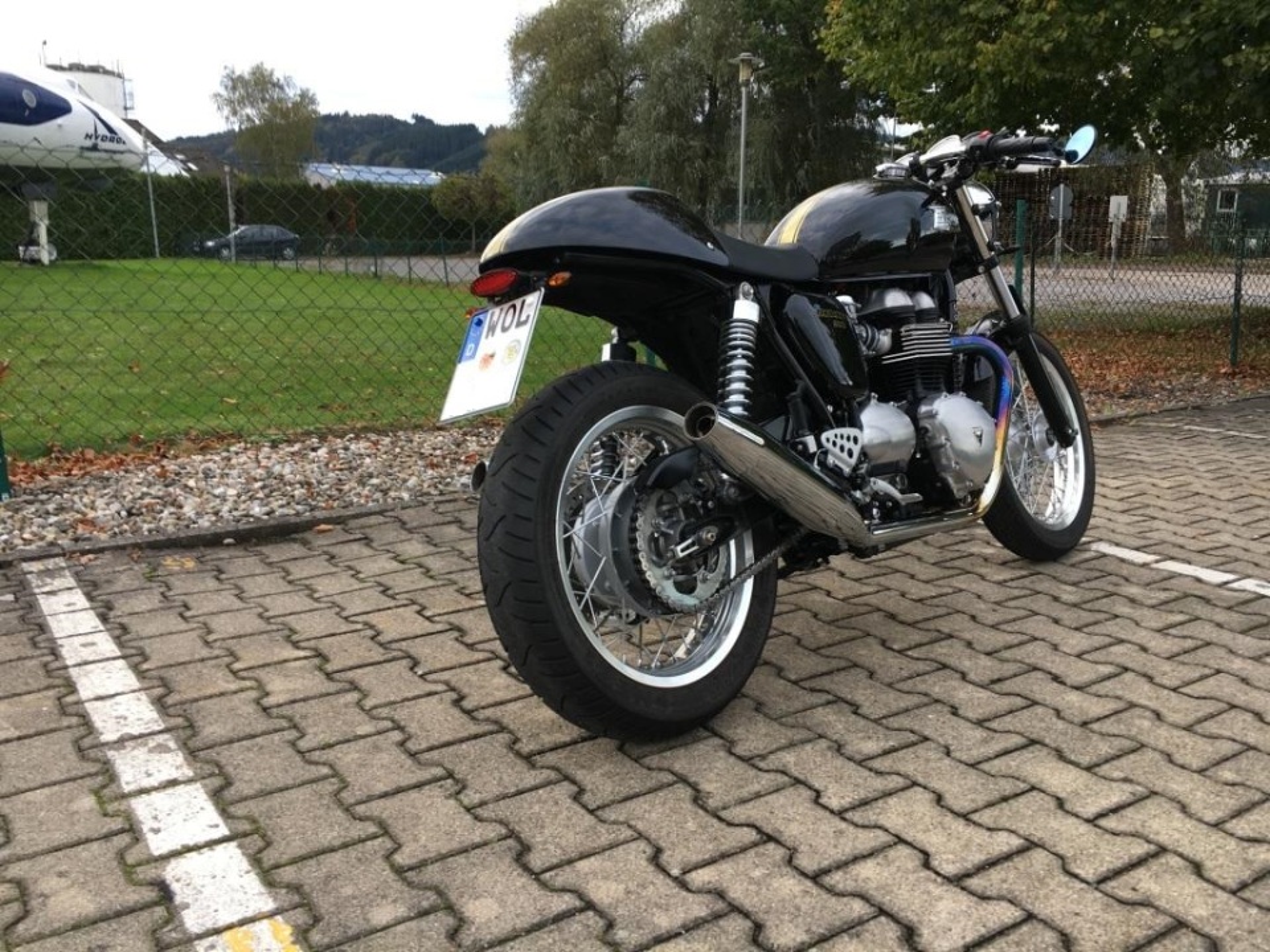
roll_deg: -1.3
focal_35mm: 29
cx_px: 635
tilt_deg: -12.7
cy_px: 476
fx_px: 1064
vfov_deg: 48.2
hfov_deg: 61.7
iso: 25
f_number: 2.2
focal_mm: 4.15
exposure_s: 1/50
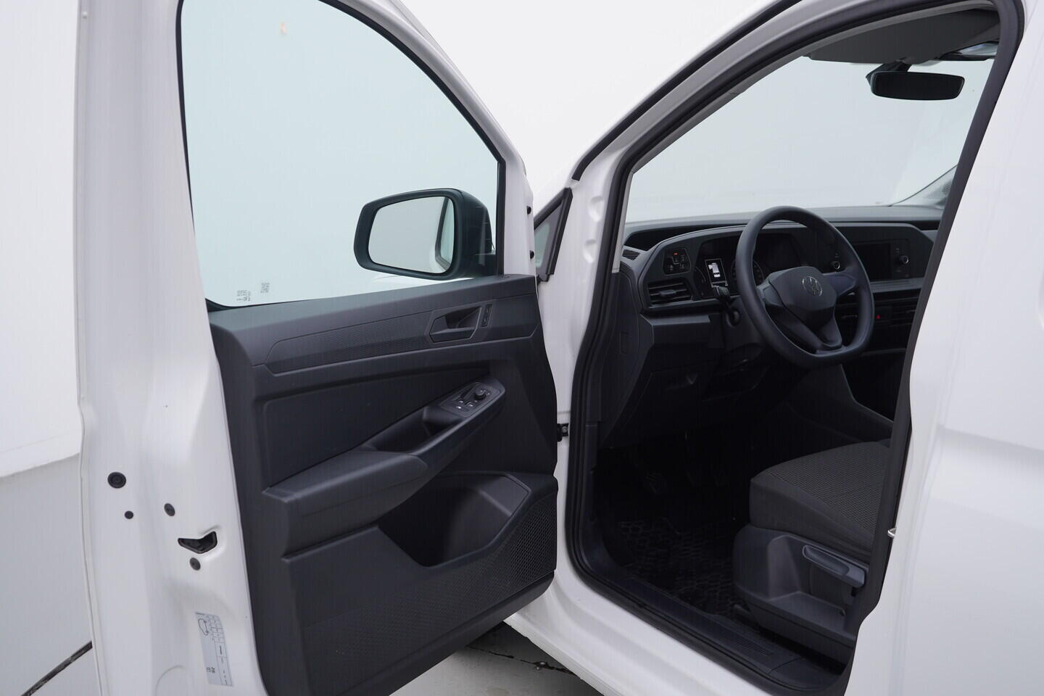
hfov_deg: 53.1
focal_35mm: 36
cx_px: 522
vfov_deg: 36.9
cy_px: 348
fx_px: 1044
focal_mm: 24
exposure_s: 1/80
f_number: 4
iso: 125
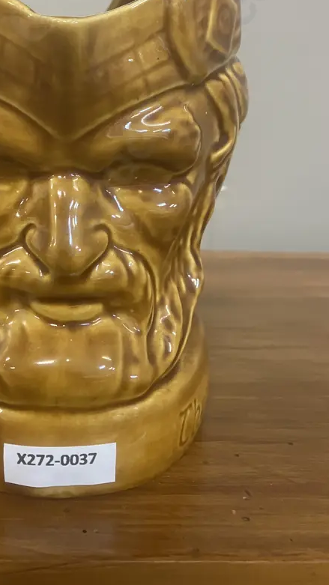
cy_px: 224
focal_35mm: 40
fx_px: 621
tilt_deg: -8.0
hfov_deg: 29.2
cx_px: 81
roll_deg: -0.8
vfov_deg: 50.0
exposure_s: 1/33
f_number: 1.8
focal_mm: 3.99
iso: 250
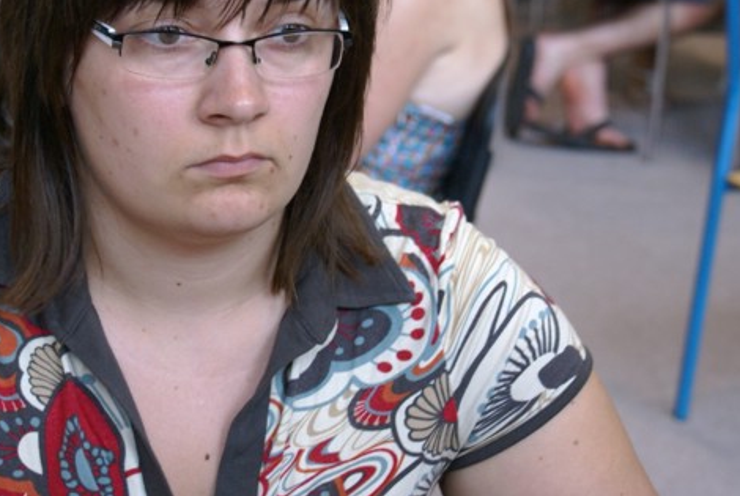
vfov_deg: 11.2
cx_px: 290
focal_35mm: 123
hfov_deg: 16.6
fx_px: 2527
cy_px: 135
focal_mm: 55
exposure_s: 1/50
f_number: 5.6
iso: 800
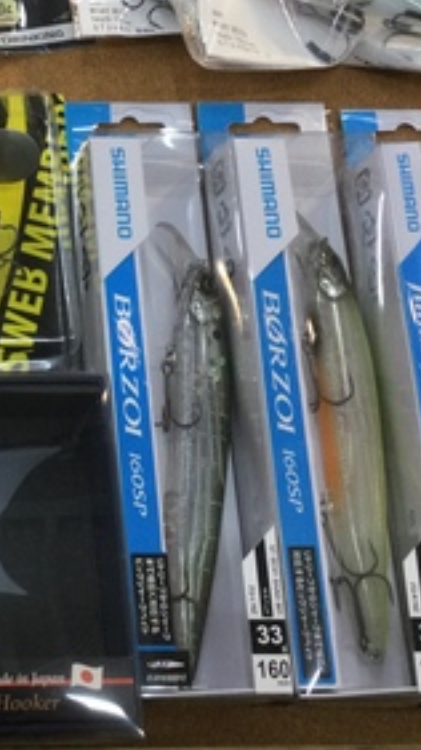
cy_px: 222
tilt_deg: -71.5
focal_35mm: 72
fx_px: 1429
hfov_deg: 15.7
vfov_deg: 29.1
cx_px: -176
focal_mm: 3.3
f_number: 2.4
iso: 25
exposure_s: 1/40
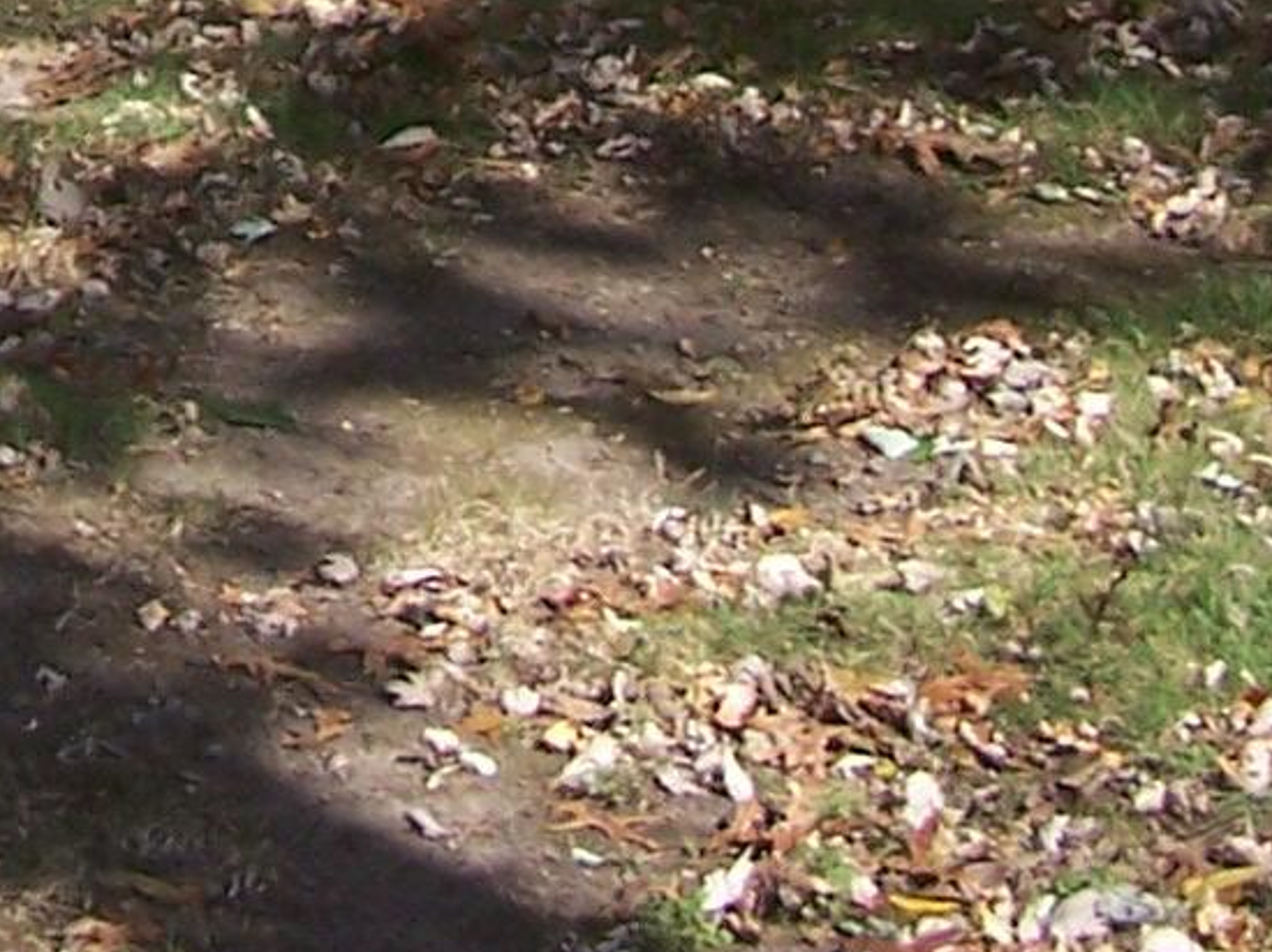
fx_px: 6538
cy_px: -1153
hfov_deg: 10.8
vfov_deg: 7.9
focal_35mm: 178
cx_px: -407
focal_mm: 6.3
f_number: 2.8
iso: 80
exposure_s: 1/800
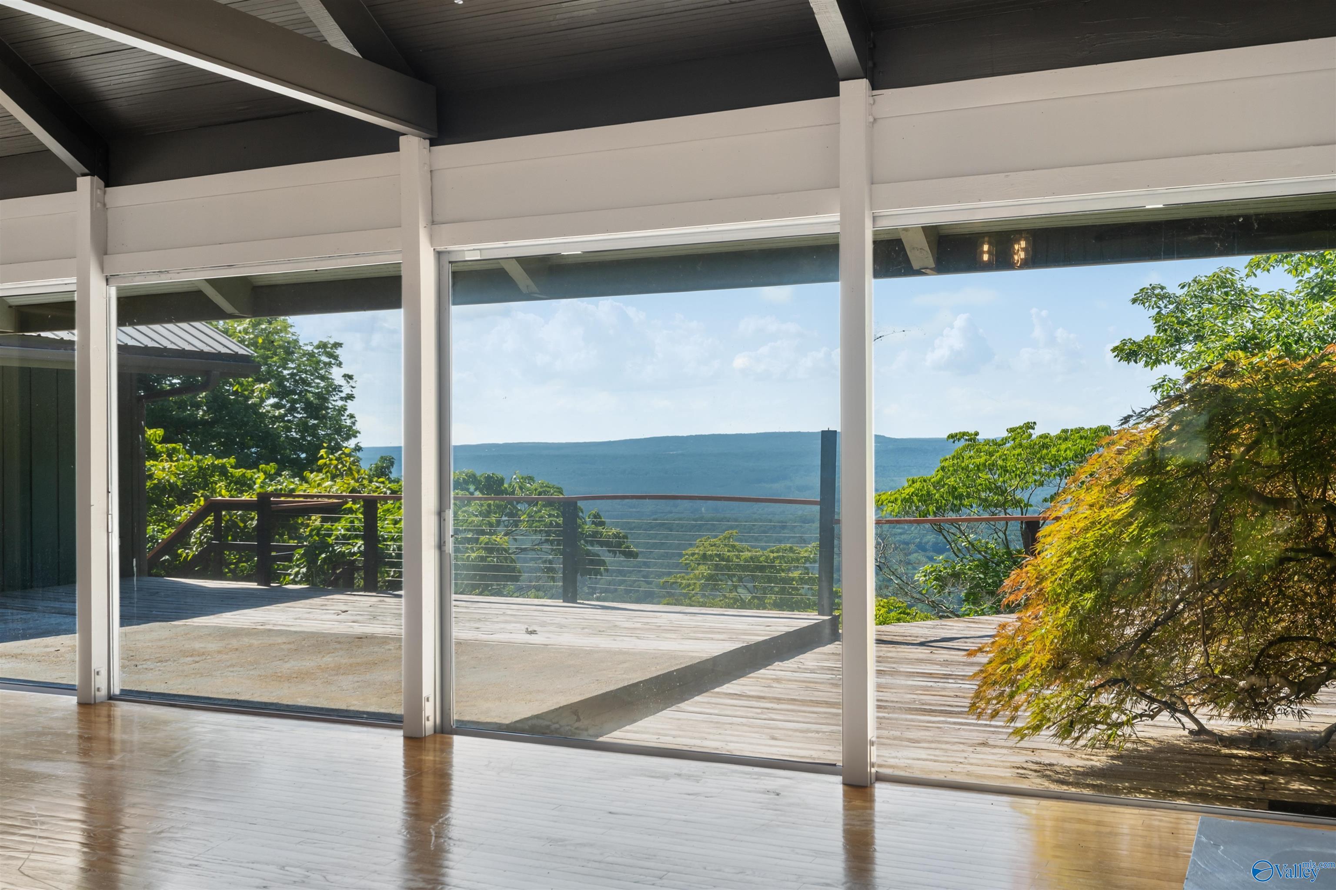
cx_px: 668
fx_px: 1299
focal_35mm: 35
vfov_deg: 37.9
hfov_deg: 54.4
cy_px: 445
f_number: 9
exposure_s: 1/20
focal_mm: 35
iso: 250
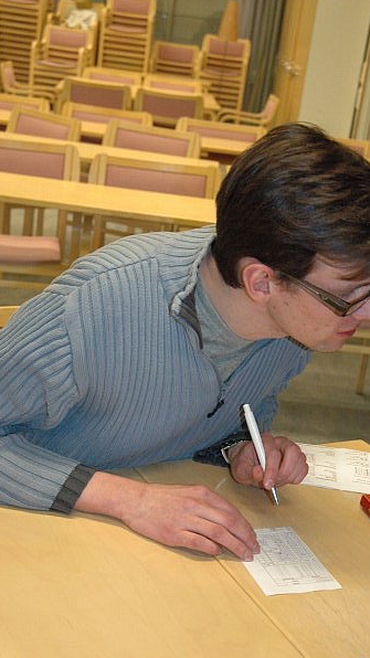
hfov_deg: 21.6
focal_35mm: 56
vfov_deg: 37.5
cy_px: 329
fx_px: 969
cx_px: 183
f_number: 5
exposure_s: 1/80
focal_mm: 35
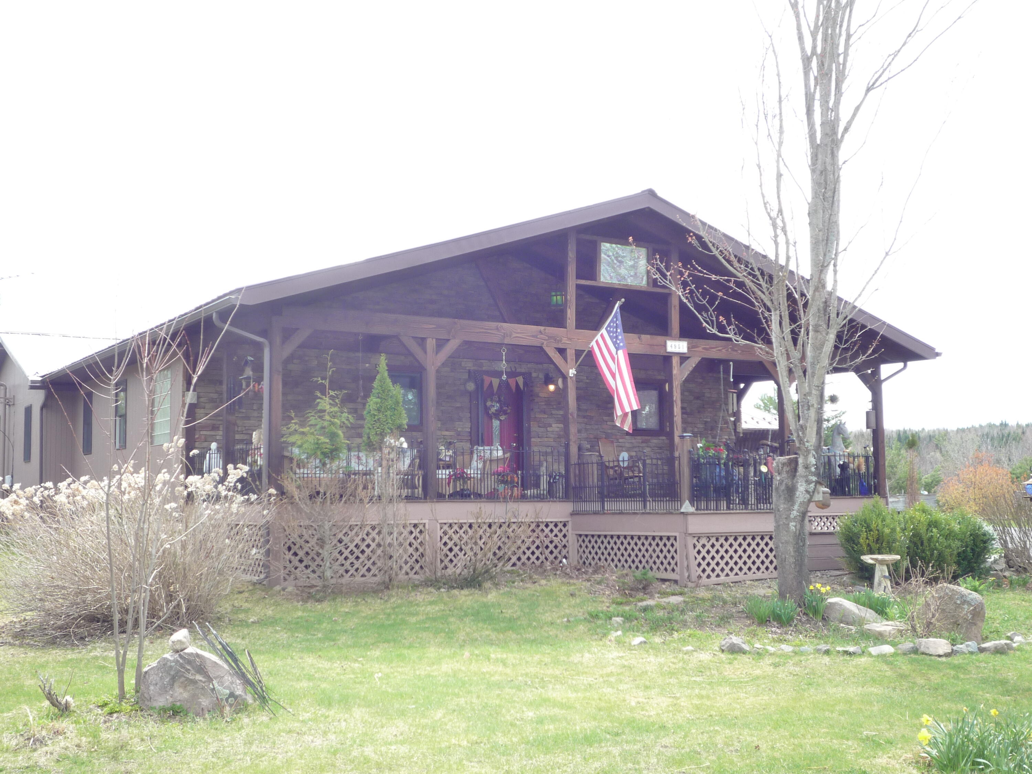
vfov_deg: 36.8
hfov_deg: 47.9
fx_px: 1163
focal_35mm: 39
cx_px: 516
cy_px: 387
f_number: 4
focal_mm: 6.8
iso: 160
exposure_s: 1/125
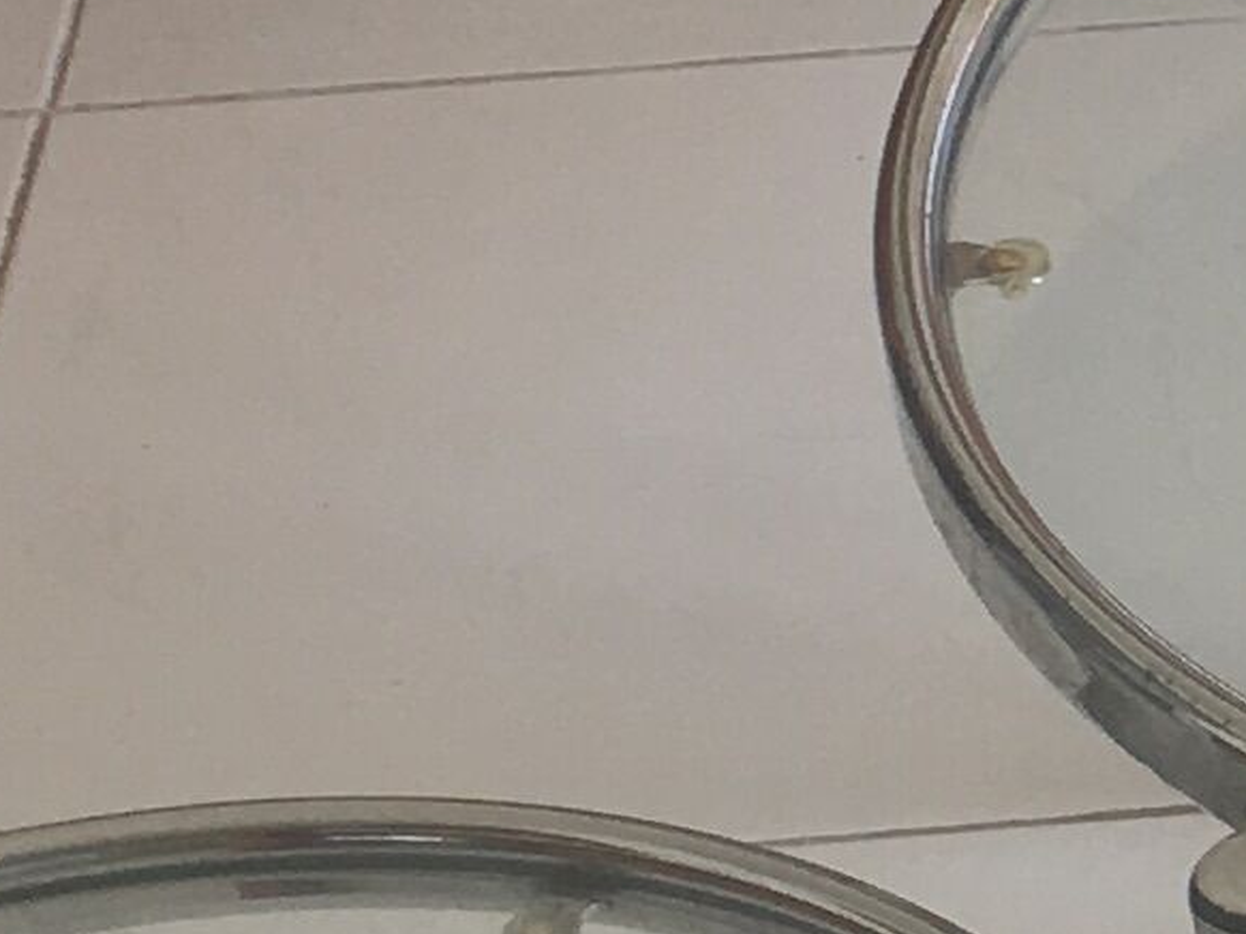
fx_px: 7232
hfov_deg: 9.3
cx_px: 2436
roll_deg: +1.6
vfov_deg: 7.4
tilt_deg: -35.8
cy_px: 360
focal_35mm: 201
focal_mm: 4.15
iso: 25
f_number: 2.2
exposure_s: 1/50
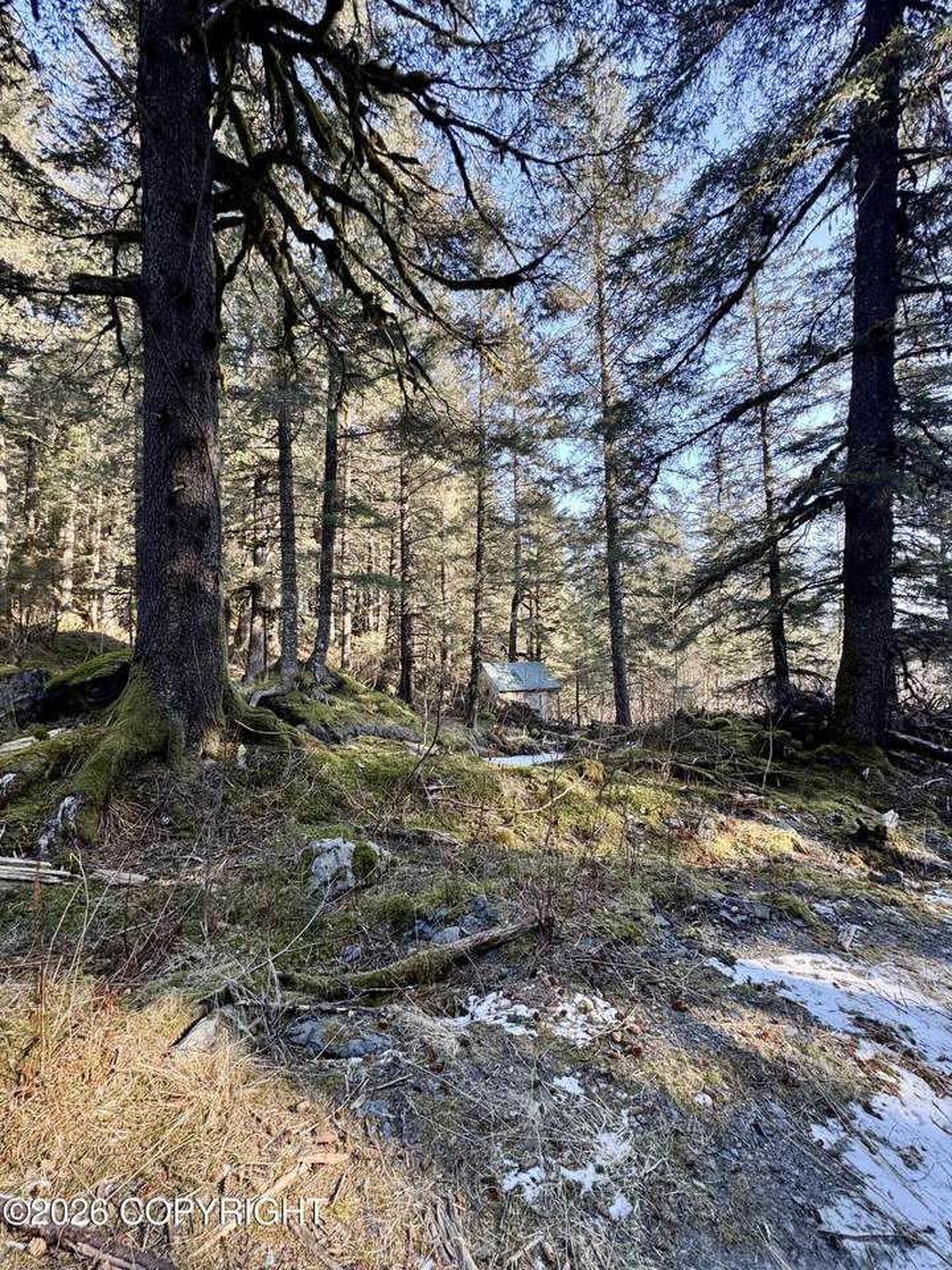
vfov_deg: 102.1
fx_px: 513
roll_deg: +1.9
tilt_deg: +4.4
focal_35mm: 14
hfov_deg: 85.7
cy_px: 635
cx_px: 476
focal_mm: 2.22
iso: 50
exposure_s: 1/99
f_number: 2.2
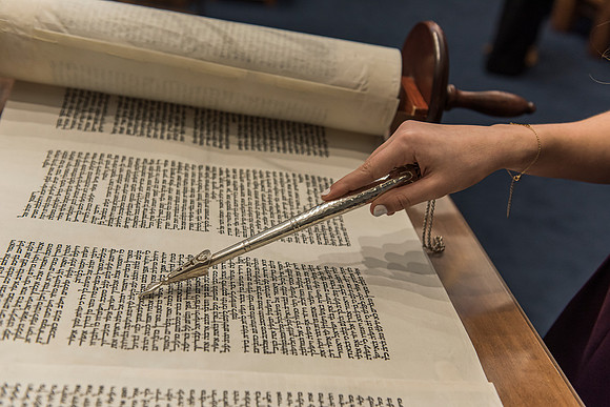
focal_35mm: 38
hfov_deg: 50.7
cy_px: 204
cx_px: 305
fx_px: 644
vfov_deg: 35.1
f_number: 3.5
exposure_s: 1/400
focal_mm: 38
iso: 1000
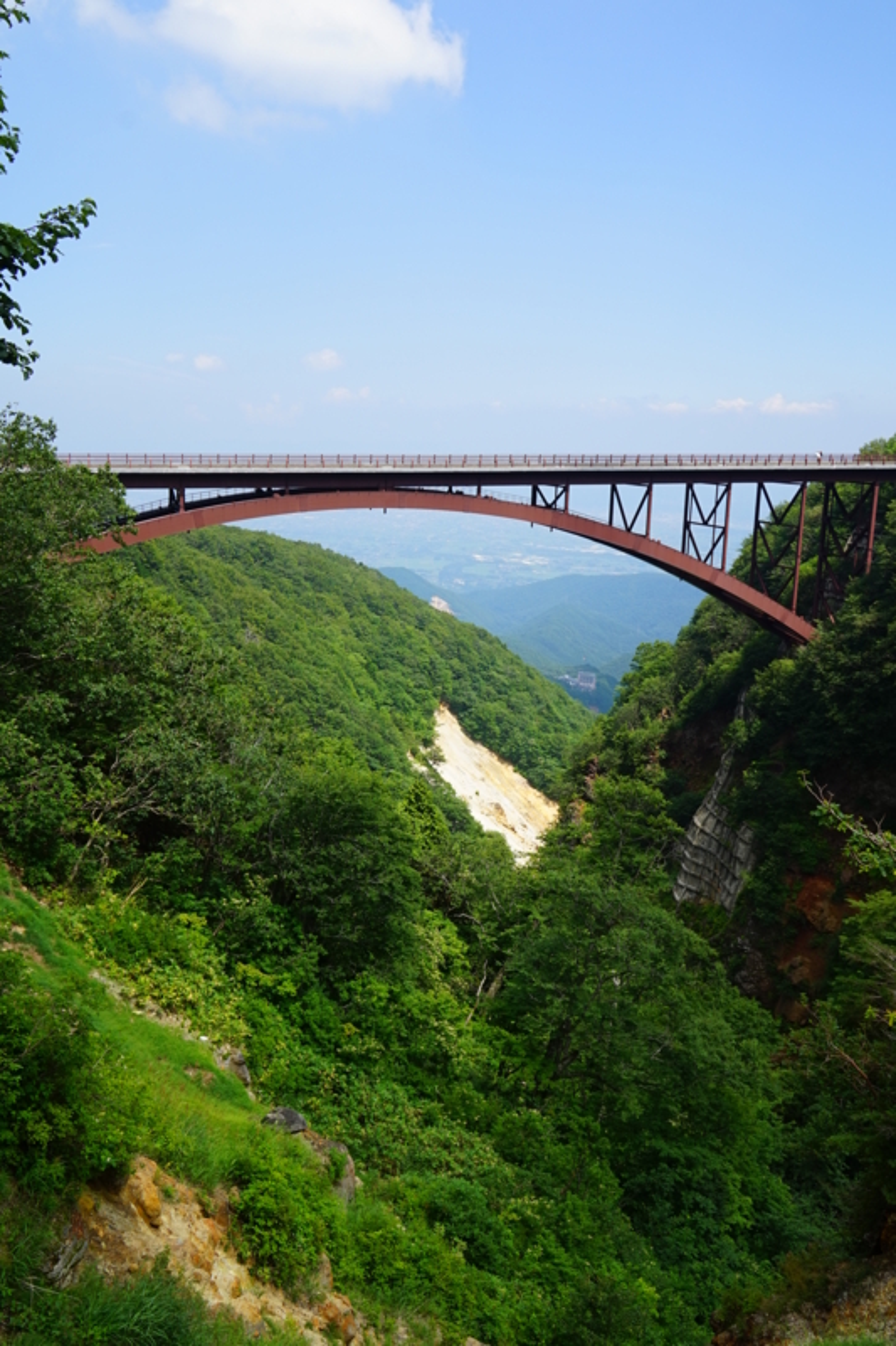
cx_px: 448
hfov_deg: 43.6
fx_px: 1120
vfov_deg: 61.9
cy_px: 673
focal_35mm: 30
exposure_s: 1/125
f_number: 9.5
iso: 100
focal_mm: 20
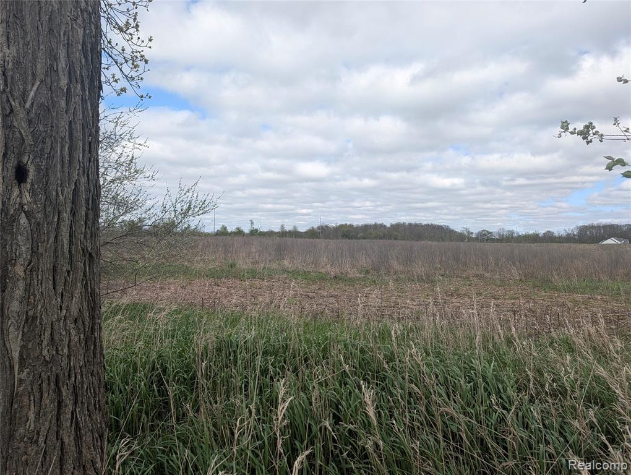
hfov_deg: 71.5
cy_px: 238
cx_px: 316
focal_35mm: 24
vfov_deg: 56.9
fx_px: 438
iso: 20
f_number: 1.68
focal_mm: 6.9
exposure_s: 1/897
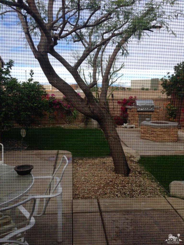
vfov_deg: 55.4
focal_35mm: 33
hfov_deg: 42.9
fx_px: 234
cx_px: 92
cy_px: 122
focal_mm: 4.12
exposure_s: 1/821
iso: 50
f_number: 2.4
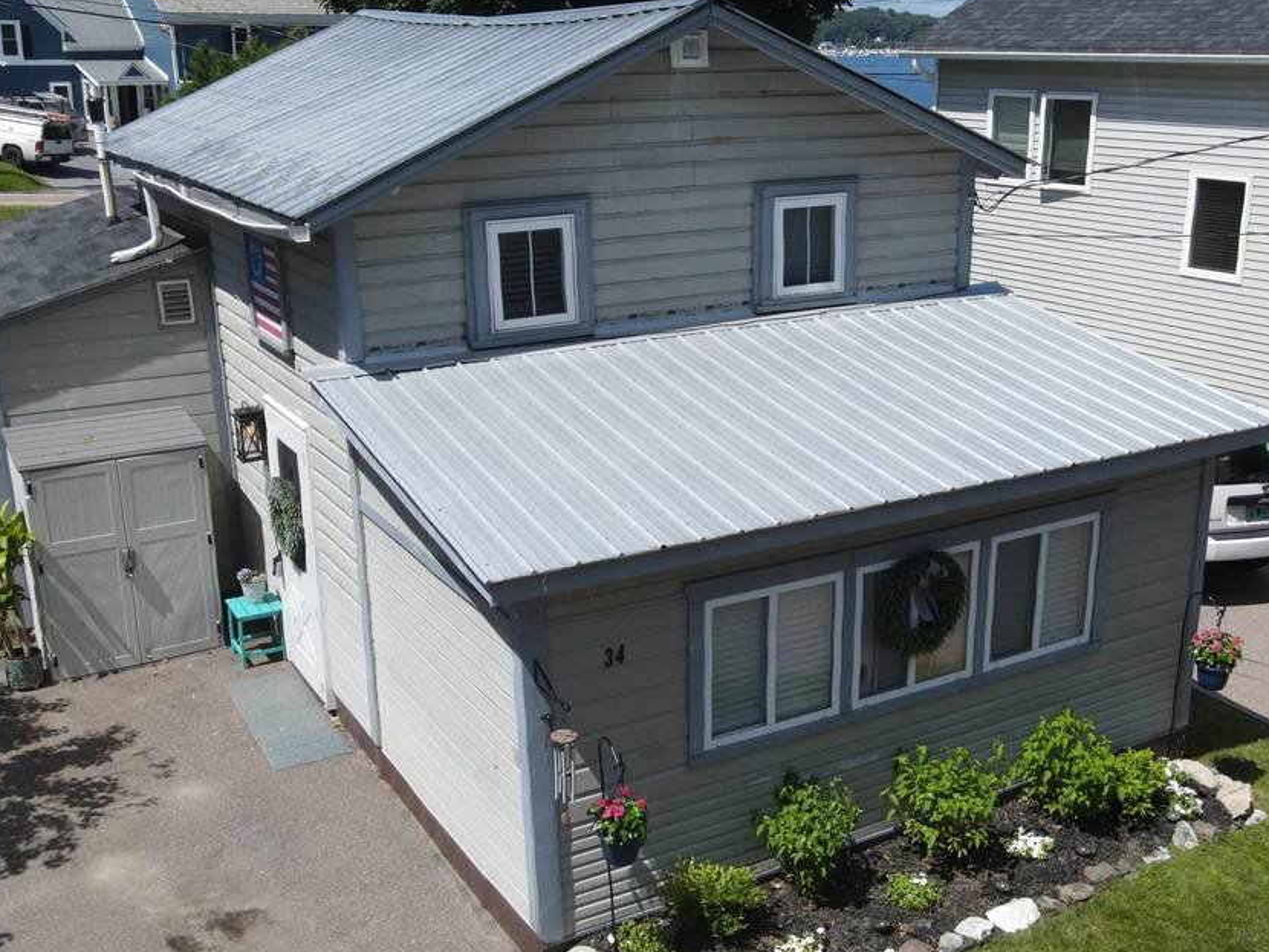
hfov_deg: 50.1
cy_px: 503
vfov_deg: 38.7
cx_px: 696
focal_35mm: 37
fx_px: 1357
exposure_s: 1/800
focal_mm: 4.5
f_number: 2.8
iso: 100
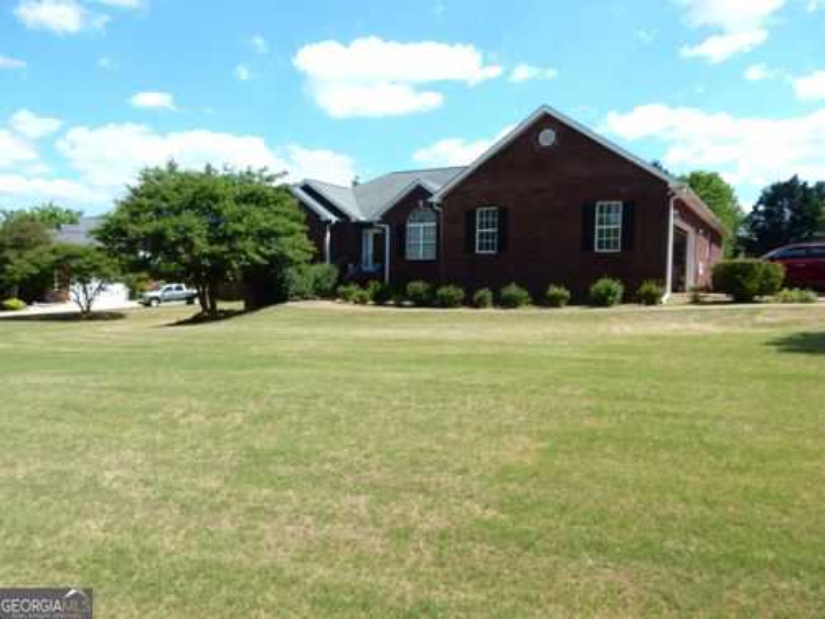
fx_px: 596
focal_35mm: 25
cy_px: 310
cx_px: 412
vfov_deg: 54.9
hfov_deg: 69.4
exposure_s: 1/1000
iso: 125
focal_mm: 4.5
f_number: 3.7
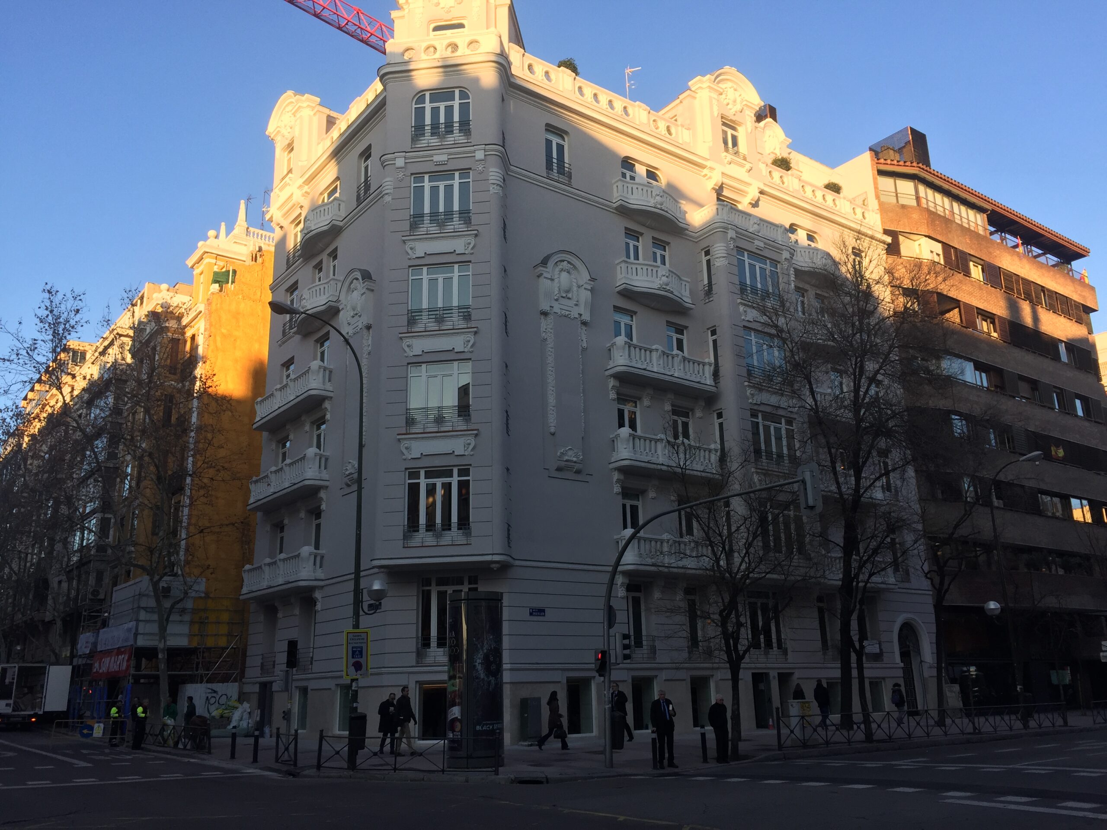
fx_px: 927
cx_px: 554
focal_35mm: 29
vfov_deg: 48.2
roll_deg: +1.5
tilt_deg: +16.6
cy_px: 415
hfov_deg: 61.7
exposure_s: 1/549
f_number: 2.2
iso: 32
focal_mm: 4.15
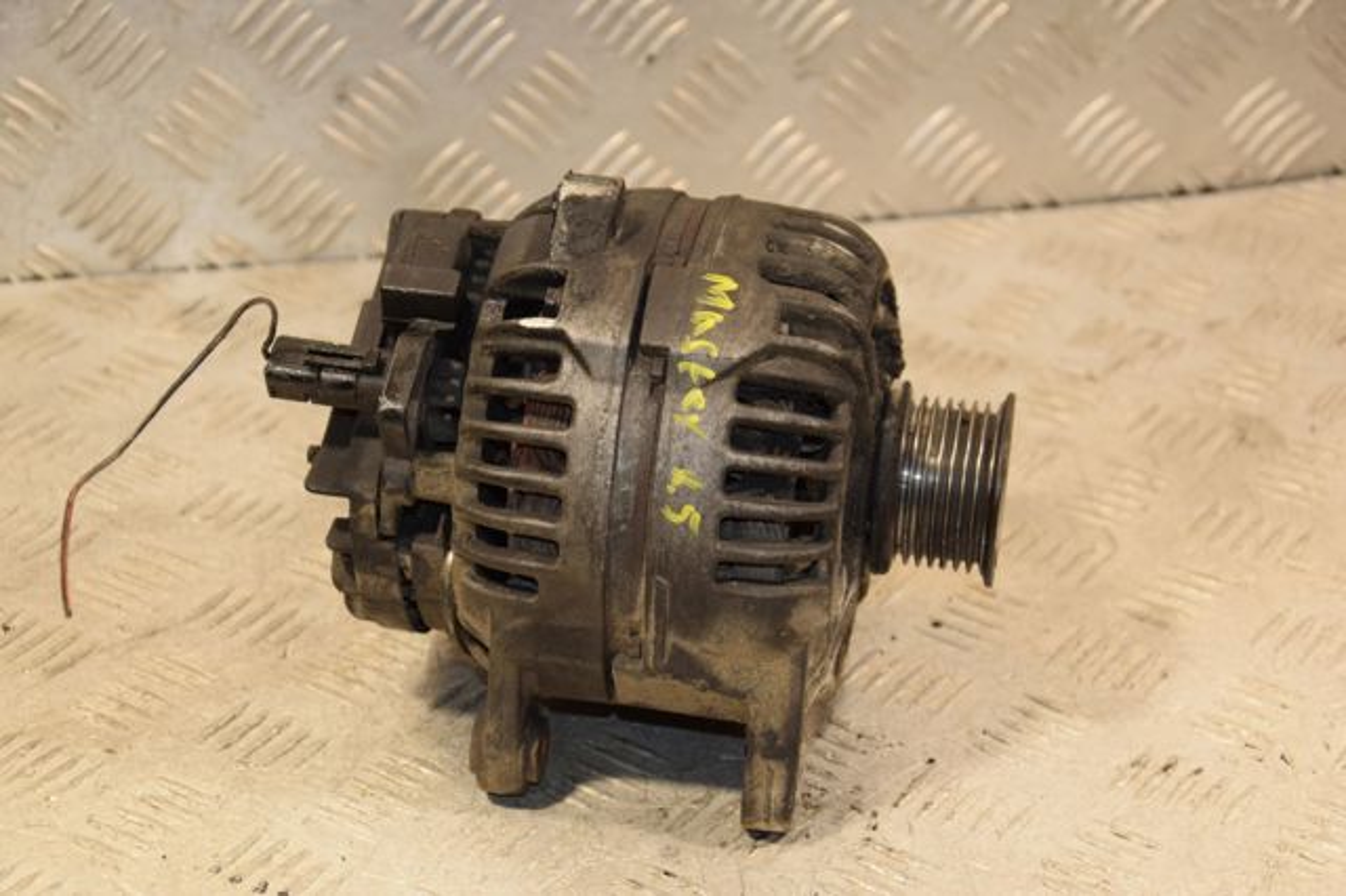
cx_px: 673
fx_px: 2915
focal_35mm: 78
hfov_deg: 26.0
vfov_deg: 17.5
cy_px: 448
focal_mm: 52
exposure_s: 1/160
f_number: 5
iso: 800
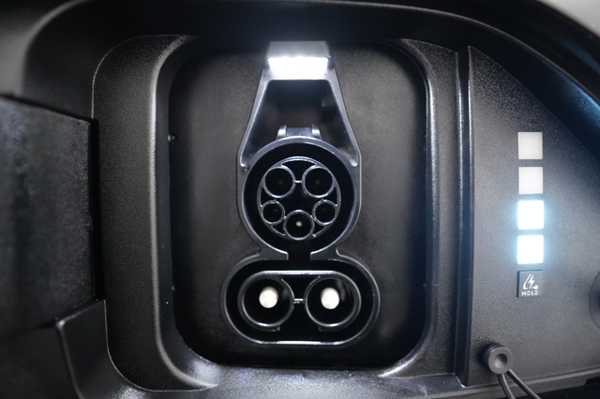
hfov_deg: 78.6
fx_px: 366
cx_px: 300
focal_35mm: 22
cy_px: 200
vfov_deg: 57.2
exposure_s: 1/60
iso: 6400
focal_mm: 22
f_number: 2.8
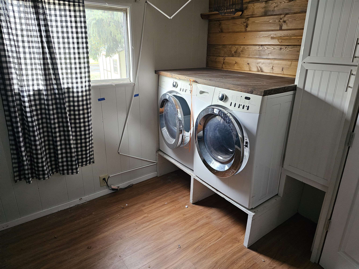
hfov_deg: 73.9
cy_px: 134
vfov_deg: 58.9
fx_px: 239
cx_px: 180
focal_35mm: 23
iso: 640
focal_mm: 6.3
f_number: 1.7
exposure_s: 1/60
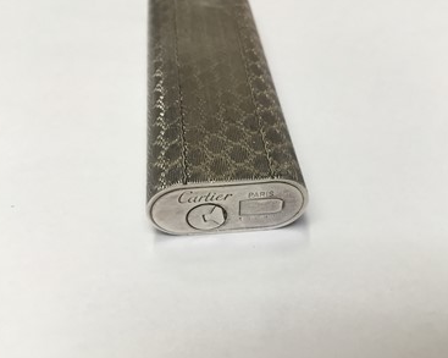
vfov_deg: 44.5
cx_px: 226
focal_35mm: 33
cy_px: 181
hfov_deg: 54.3
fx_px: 437
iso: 25
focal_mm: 3.3
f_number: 2.4
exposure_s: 1/33
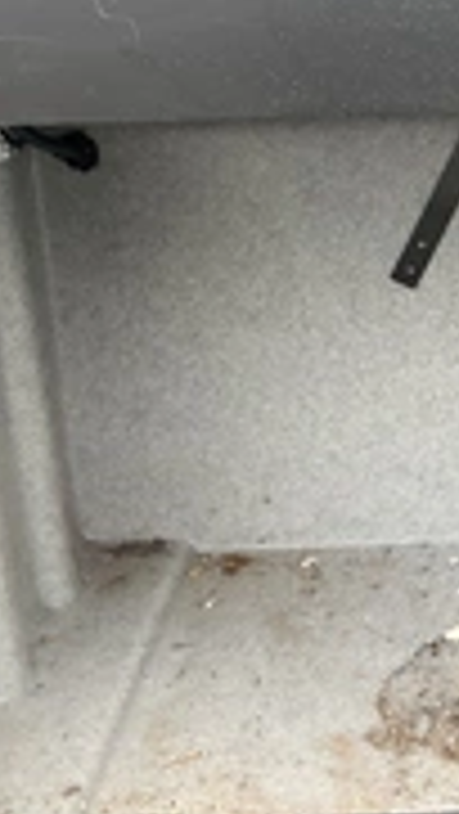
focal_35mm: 70
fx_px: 1512
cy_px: 256
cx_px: 549
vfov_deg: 29.9
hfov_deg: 16.5
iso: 64
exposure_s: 1/122
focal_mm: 3
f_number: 1.8
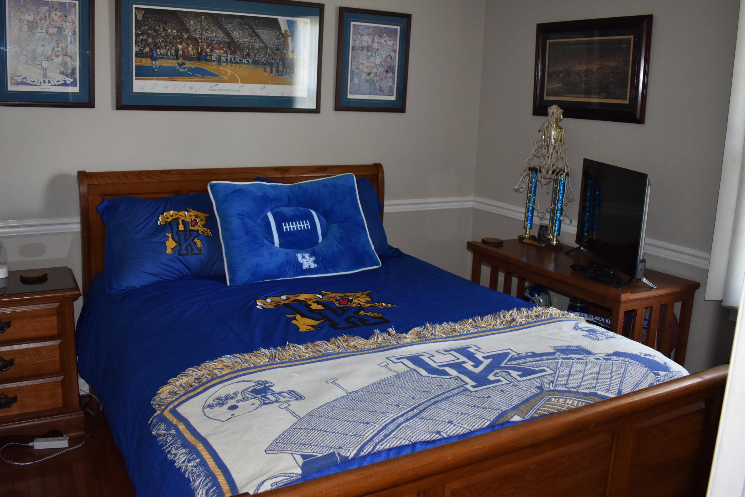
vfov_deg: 41.1
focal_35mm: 32
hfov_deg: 58.7
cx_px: 360
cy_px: 232
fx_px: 662
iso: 1000
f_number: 3.5
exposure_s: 1/200
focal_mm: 18
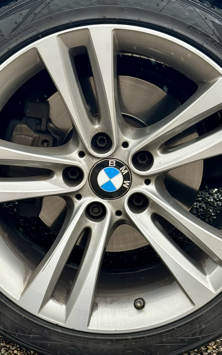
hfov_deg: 14.4
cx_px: 110
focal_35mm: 91
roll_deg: +1.6
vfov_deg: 22.8
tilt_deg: -11.6
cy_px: 166
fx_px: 881
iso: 64
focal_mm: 6.76
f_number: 1.78
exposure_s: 1/615
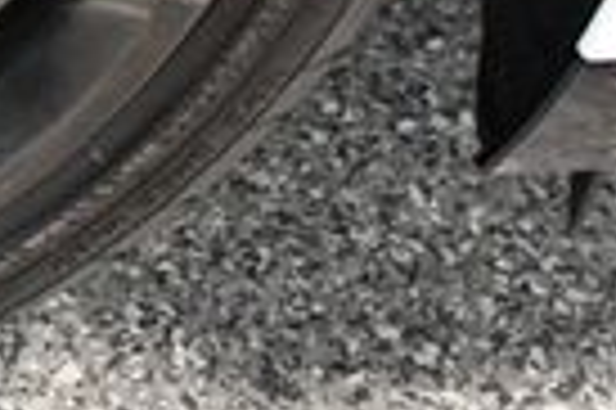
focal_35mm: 266
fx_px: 4546
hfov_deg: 7.4
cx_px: -751
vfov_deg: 5.1
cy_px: -405
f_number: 4.2
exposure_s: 1/60
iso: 4500
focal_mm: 38
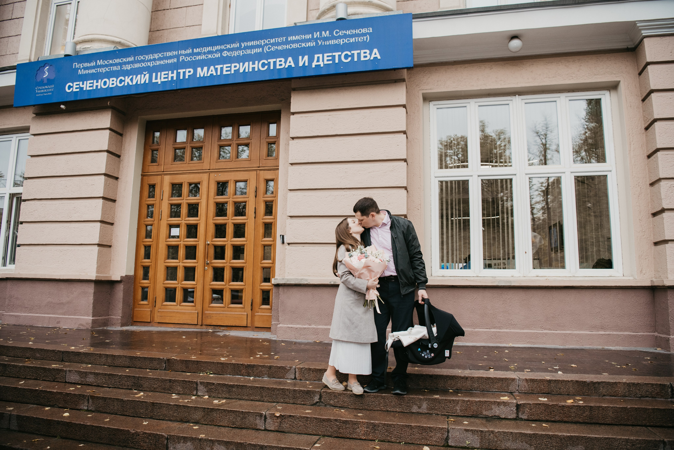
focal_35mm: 24
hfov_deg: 73.7
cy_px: 225
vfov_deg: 53.1
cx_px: 337
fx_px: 449
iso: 500
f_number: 4
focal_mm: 24
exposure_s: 1/160
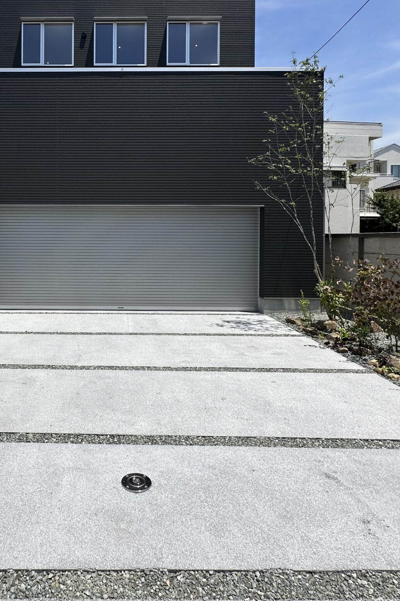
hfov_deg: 51.3
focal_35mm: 24
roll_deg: -0.2
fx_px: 400
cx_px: 109
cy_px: 244
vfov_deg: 73.1
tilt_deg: -0.4
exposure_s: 1/2882
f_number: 2.2
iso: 50
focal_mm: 2.22
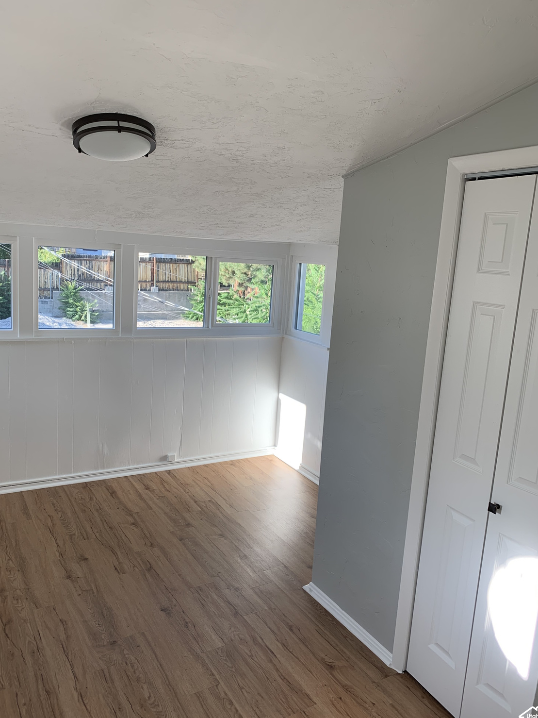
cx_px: 276
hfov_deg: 51.3
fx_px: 560
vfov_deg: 65.3
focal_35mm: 27
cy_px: 371
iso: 25
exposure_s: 1/122
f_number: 1.8
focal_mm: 4.25
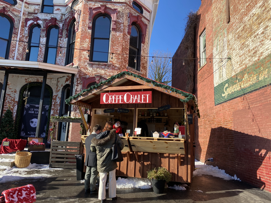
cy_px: 102
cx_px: 136
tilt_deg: +9.8
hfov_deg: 67.3
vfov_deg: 53.1
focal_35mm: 26
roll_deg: -1.9
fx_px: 204
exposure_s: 1/1258
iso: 32
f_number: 1.8
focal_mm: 4.25
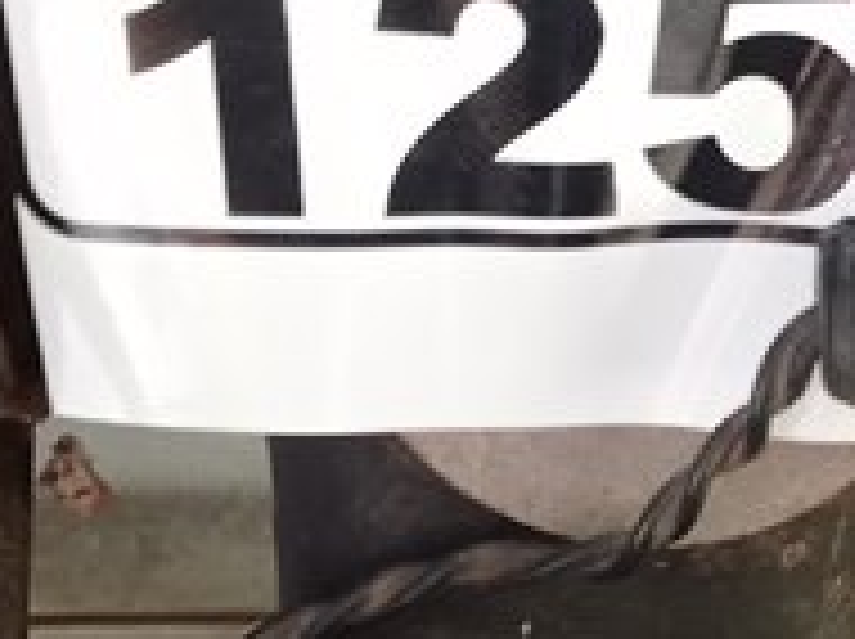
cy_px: 603
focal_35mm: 151
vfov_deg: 9.7
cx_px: 1071
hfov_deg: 12.7
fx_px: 3725
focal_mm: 4.7
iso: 407
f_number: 1.79
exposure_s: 1/24
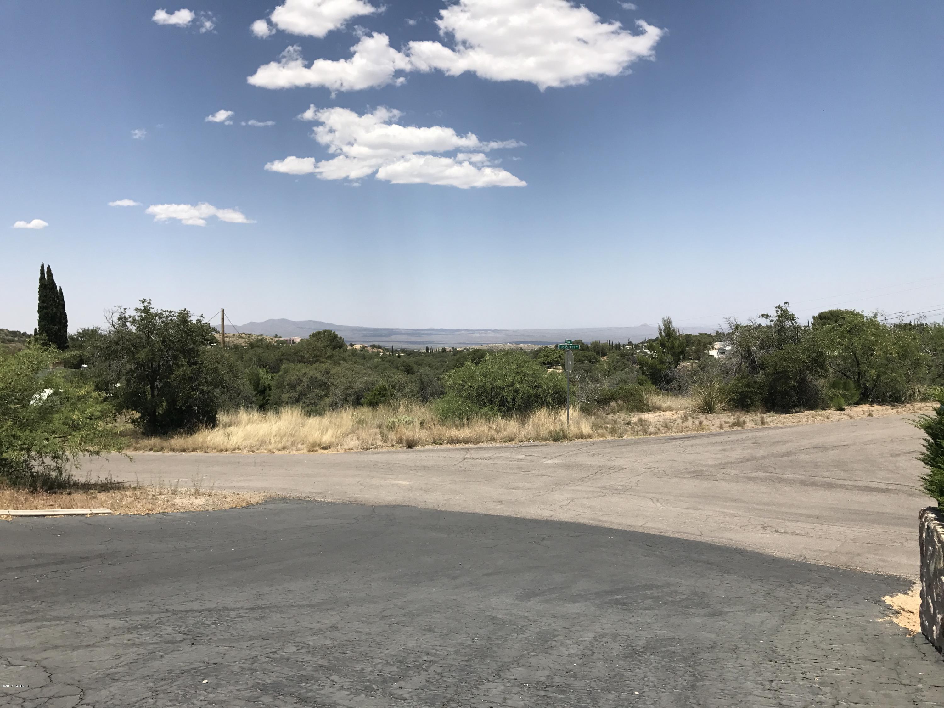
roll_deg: +1.2
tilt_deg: -2.7
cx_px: 472
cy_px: 354
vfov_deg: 49.7
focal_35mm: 28
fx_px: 764
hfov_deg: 63.4
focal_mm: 3.99
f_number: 1.8
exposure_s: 1/3690
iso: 20
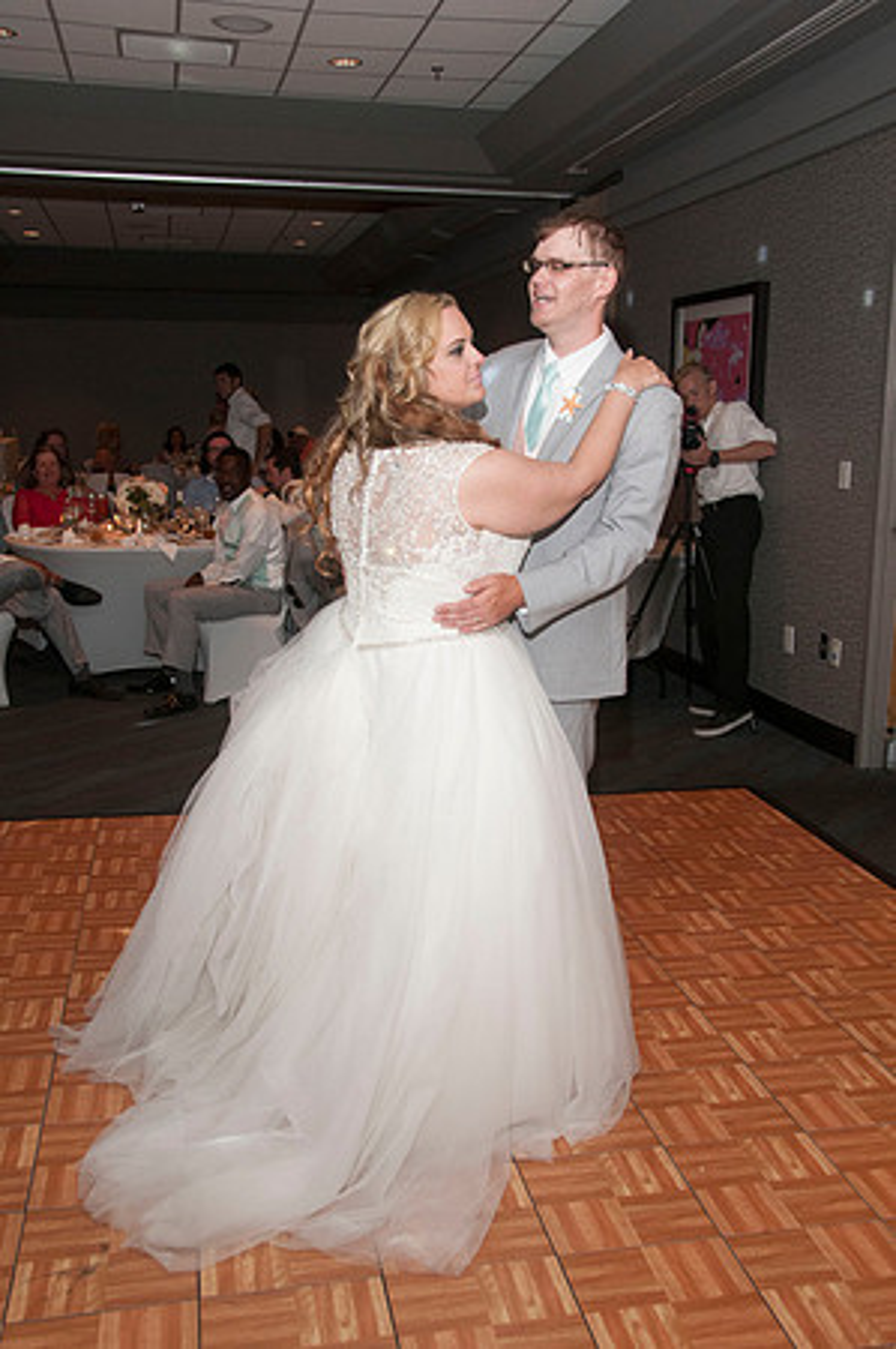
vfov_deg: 53.2
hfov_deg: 36.8
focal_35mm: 36
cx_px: 448
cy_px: 674
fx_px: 1347
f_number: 5.6
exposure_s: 1/60
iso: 800
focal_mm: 24
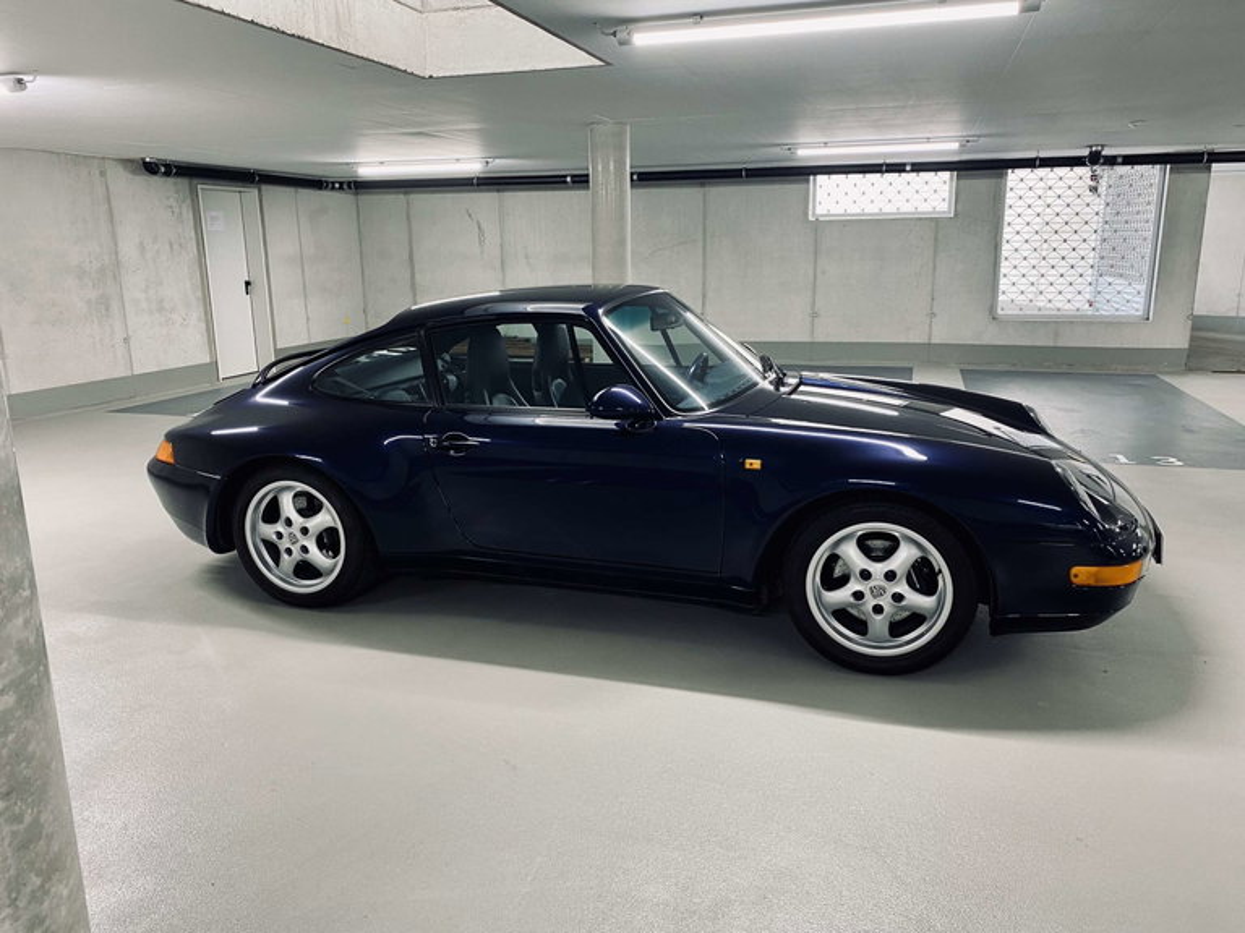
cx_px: 622
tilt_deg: -13.0
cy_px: 466
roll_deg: +0.5
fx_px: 935
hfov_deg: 67.3
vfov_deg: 53.1
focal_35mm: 26
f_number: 1.8
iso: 100
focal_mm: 4.25
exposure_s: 1/50
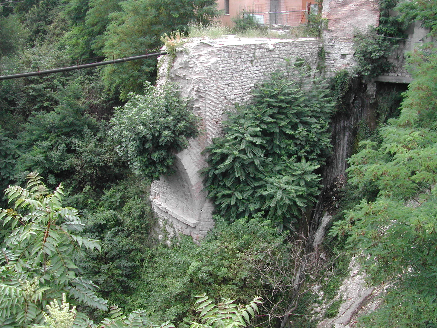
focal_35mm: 38
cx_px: 218
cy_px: 164
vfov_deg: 37.7
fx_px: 480
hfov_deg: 49.0
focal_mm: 8
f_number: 2.8
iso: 100
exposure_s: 1/246
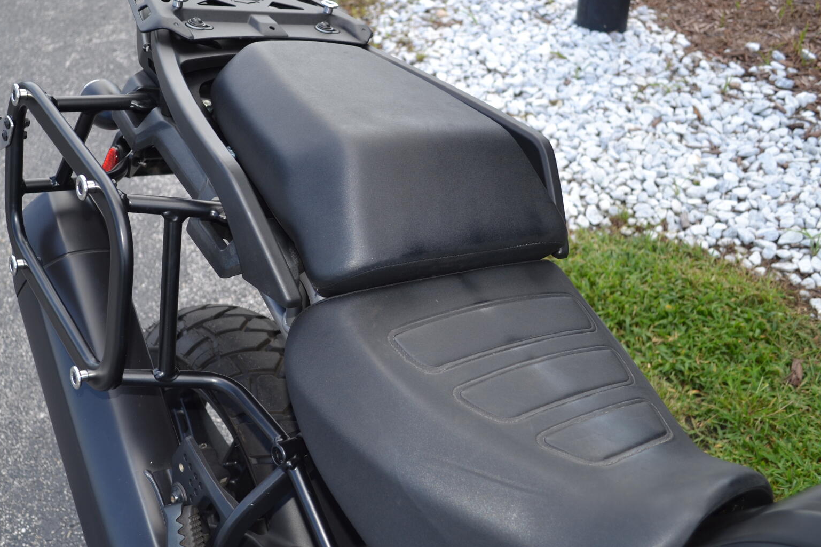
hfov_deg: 49.3
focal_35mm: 39
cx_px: 329
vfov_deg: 34.2
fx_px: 889
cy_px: 259
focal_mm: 20
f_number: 3.8
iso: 100
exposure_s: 1/200
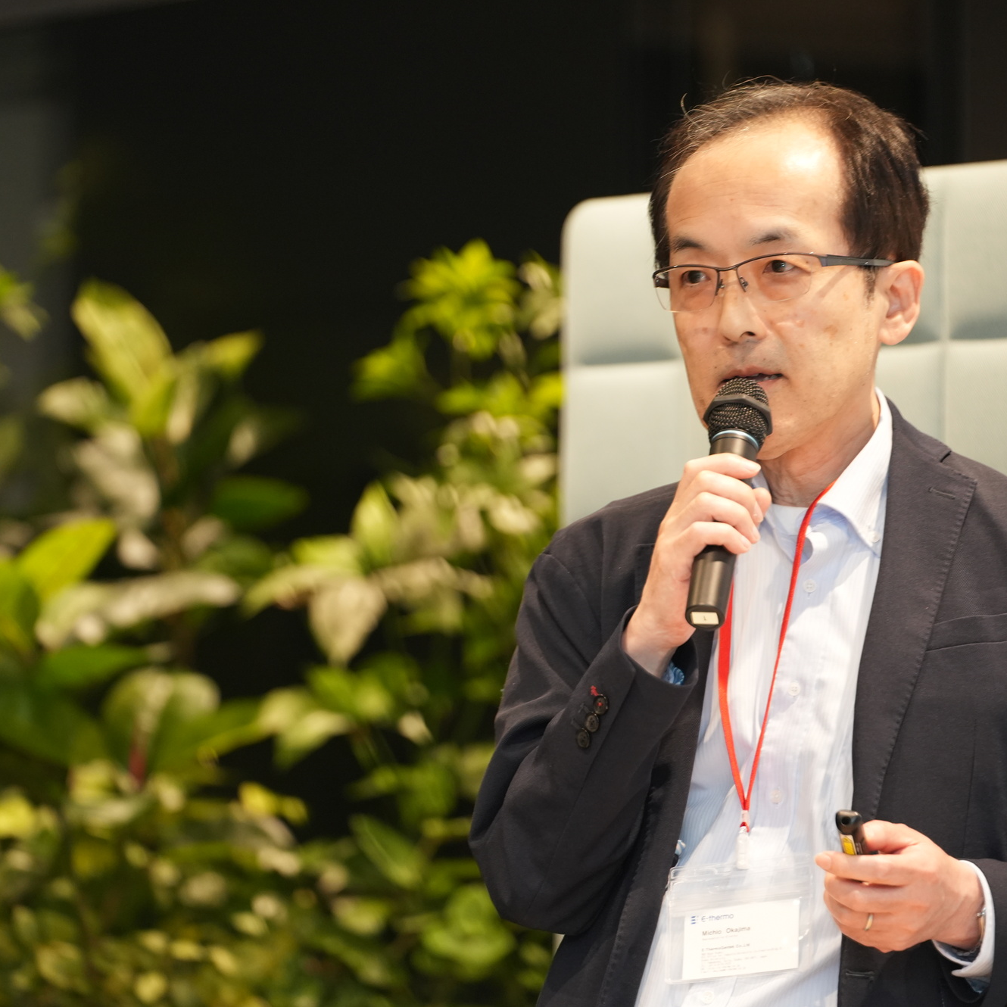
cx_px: 563
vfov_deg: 7.6
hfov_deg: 7.6
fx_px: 7570
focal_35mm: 230
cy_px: 503
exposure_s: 1/160
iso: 1600
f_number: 2.8
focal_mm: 180
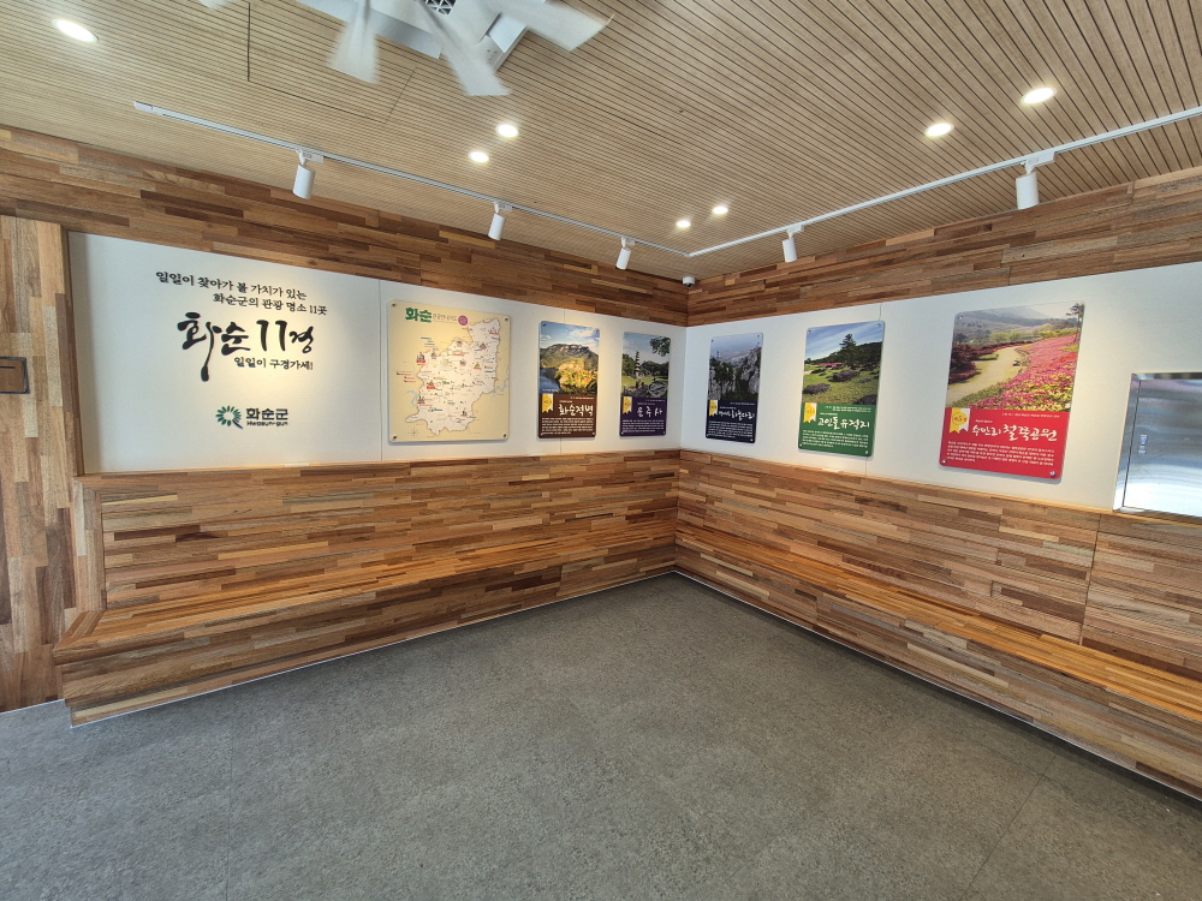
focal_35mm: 13
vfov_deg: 89.9
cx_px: 601
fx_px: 451
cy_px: 450
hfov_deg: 106.2
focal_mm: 2.2
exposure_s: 1/120
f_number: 2.2
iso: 64
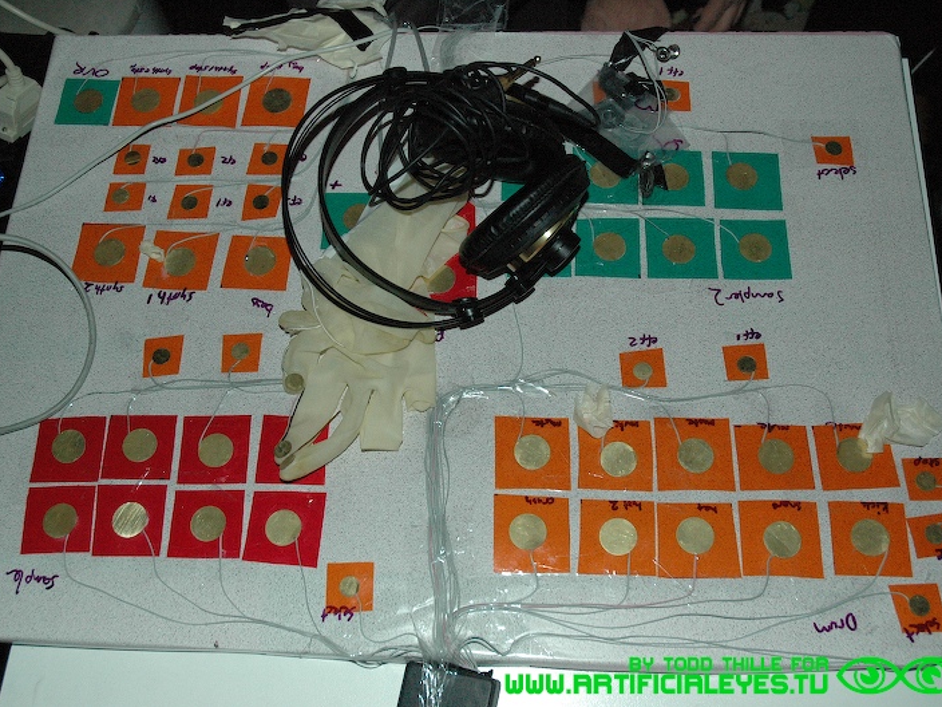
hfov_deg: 51.3
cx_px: 446
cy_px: 353
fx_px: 980
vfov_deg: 39.7
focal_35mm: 36
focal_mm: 22
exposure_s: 1/60
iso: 1600
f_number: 5
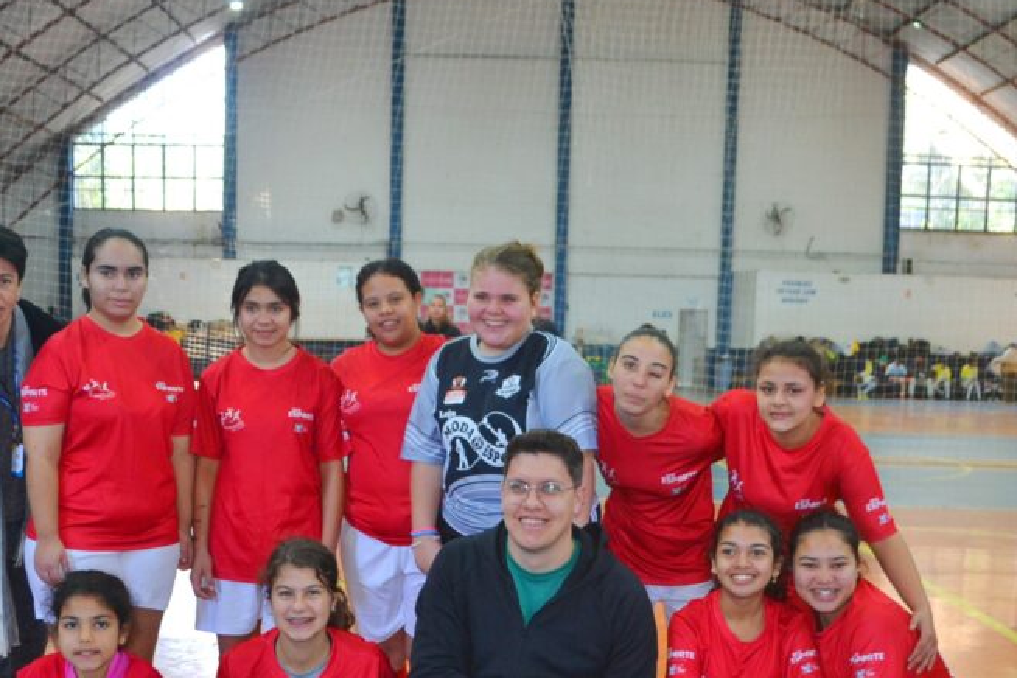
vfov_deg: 28.2
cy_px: 514
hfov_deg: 41.9
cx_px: 496
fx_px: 1328
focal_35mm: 47
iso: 560
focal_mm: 20
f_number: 3.8
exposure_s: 1/60
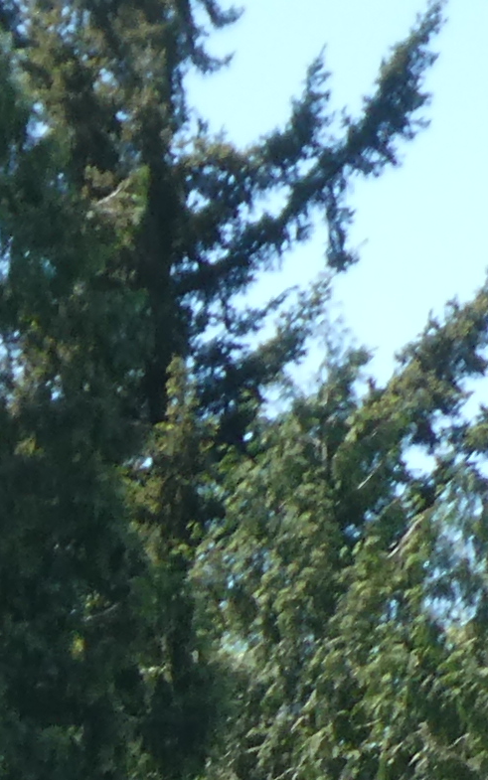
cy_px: 1733
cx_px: -336
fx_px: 5955
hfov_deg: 4.6
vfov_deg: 7.1
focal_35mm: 280
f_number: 3.8
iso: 80
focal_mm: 7.2
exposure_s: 1/250
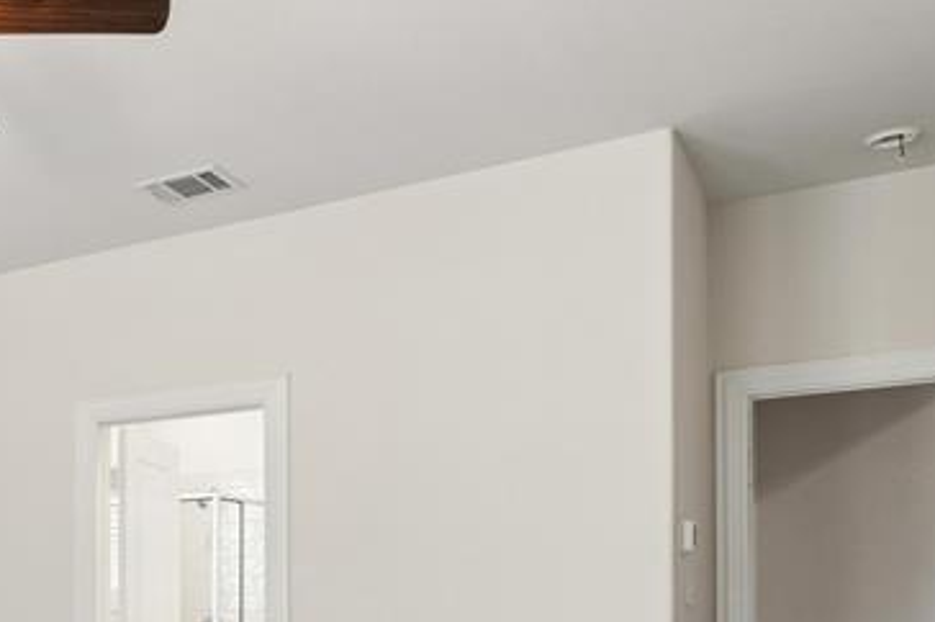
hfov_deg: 36.8
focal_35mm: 45
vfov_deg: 28.1
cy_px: 619
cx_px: -95
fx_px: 1168
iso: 400
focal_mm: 16
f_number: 8
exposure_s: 1/15
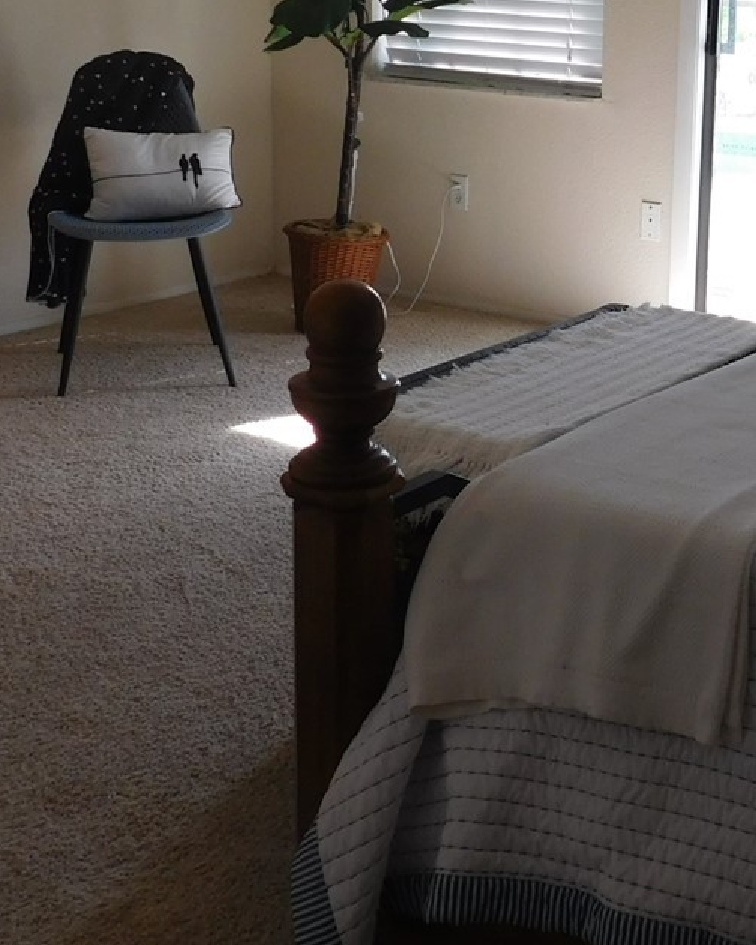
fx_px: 1594
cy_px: 273
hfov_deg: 25.7
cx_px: 710
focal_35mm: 57
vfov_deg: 32.6
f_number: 3
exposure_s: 1/80
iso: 125
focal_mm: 4
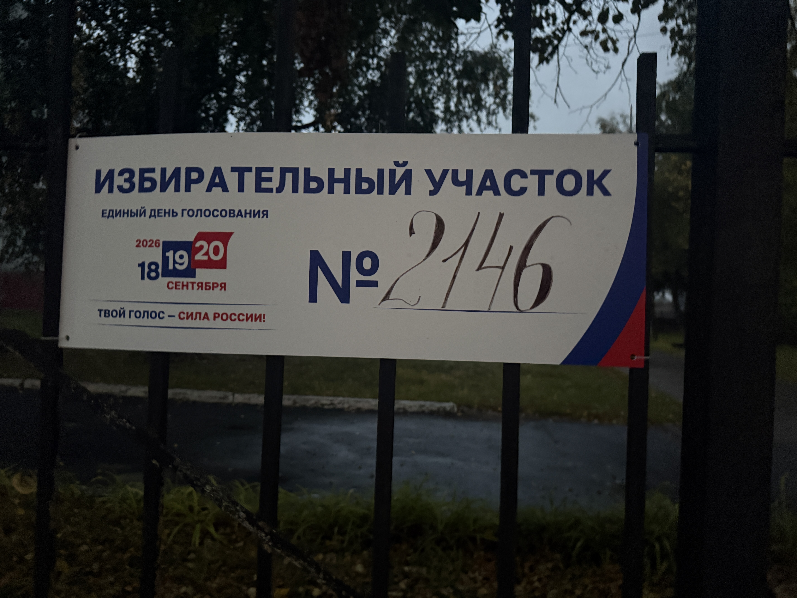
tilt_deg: +2.5
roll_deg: -1.7
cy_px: 299
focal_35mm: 24
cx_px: 398
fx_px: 553
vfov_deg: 56.8
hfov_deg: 71.6
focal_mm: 6.76
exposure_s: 1/30
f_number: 1.78
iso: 1600
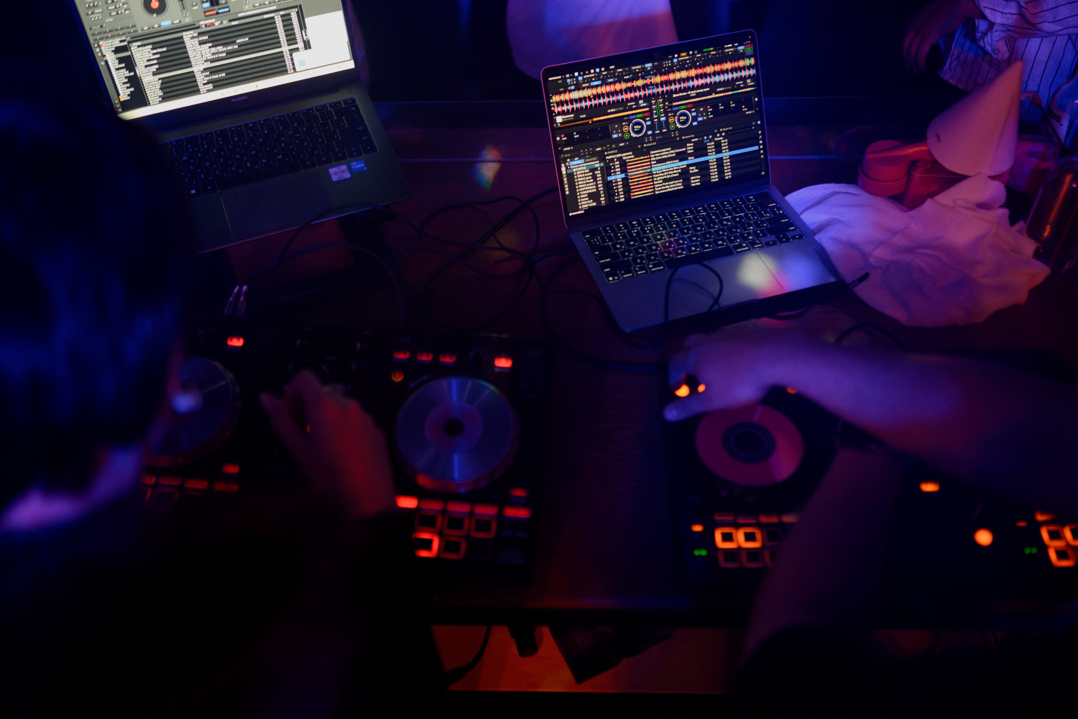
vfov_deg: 37.9
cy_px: 360
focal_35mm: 35
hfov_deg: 54.4
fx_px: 1048
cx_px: 539
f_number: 1.8
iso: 6400
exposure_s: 1/320
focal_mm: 35
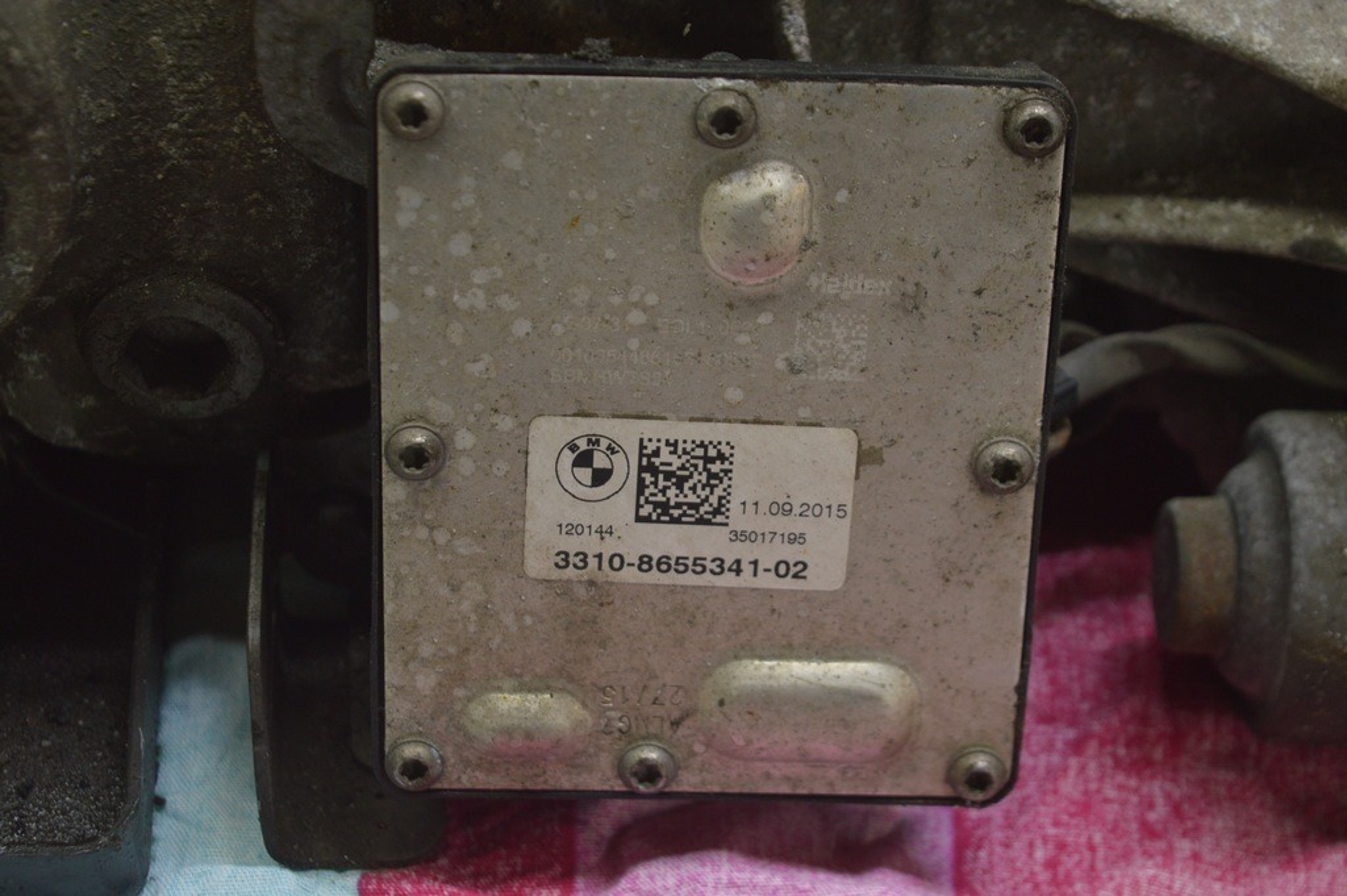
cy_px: 448
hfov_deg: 24.6
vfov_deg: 16.5
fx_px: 3084
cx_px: 674
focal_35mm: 82
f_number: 5.6
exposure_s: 1/20
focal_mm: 55
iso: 400
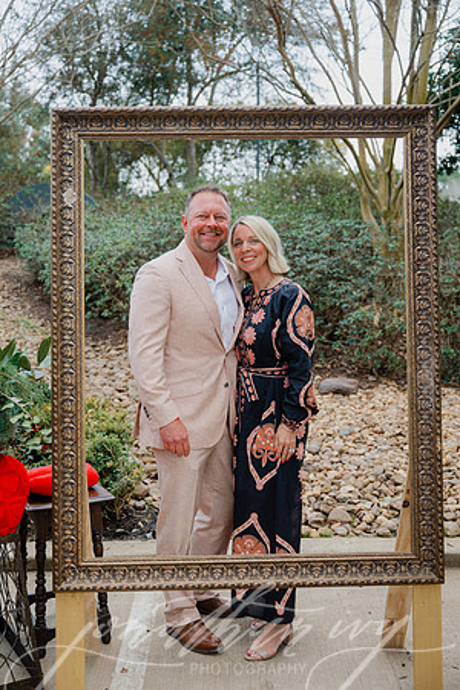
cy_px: 345
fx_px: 824
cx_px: 230
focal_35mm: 43
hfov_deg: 31.2
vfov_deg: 45.4
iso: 110
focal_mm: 43
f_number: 3.2
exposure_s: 1/80
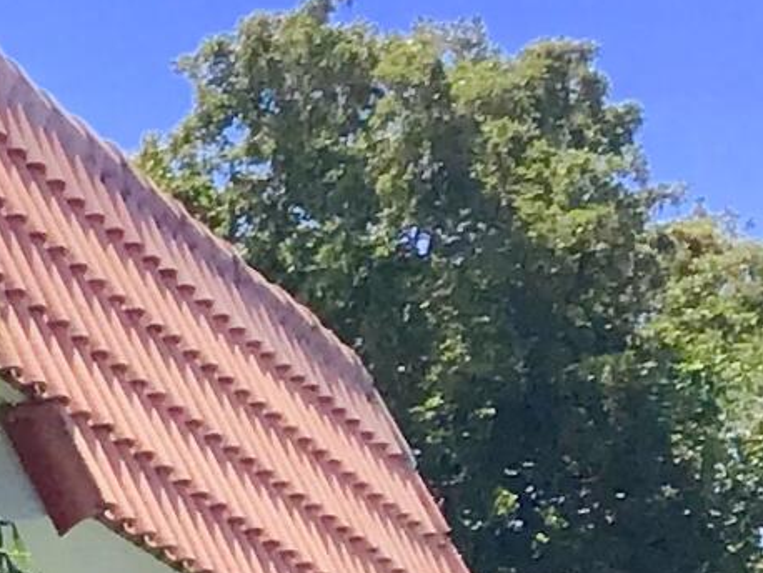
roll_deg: -1.5
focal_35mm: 203
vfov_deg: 7.0
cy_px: 1216
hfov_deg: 8.3
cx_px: -1508
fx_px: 4477
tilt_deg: +1.8
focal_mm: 3.3
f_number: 2.4
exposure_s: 1/627
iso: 25
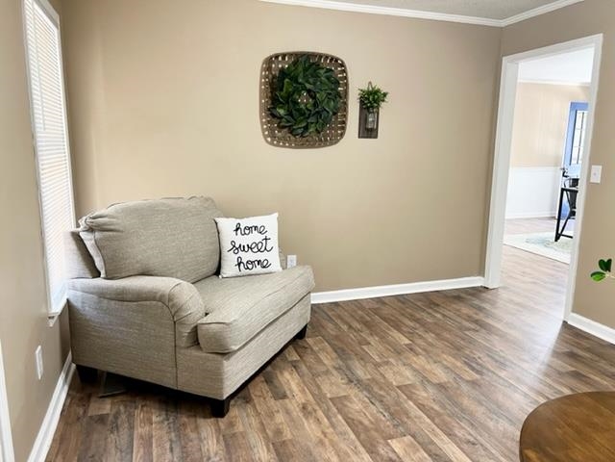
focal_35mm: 26
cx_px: 308
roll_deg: +0.3
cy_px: 231
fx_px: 462
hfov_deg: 67.3
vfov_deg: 53.1
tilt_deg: -10.6
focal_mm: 5.7
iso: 125
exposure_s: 1/60
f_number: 1.5
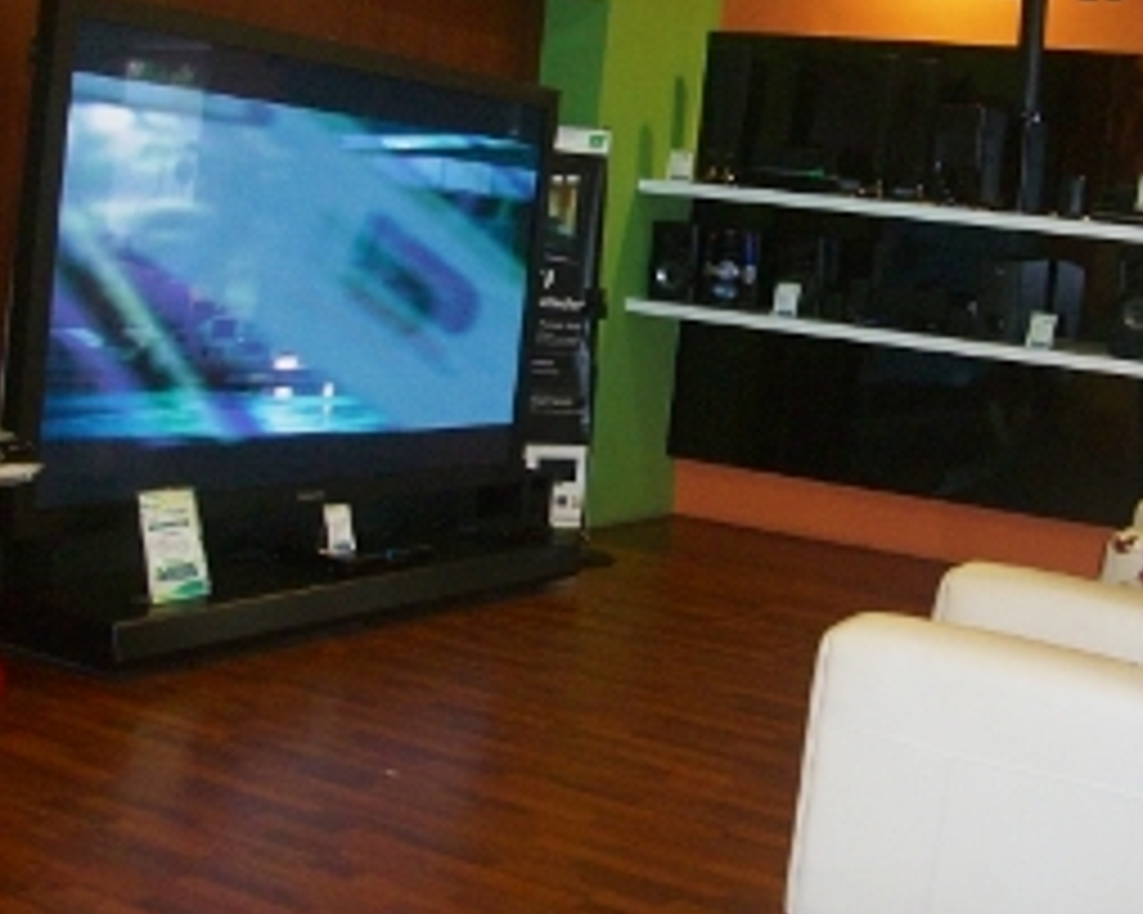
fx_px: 1894
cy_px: 297
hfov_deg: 33.4
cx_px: 702
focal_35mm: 56
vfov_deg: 26.9
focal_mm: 7.9
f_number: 2.8
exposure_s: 1/60
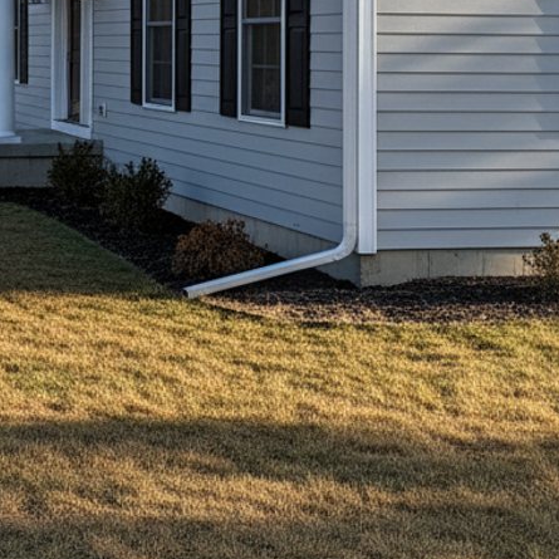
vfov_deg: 26.6
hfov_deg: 25.5
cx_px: -72
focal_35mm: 62
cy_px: 31
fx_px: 1133
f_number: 1.6
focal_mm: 5.7
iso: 1466
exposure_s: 1/1450
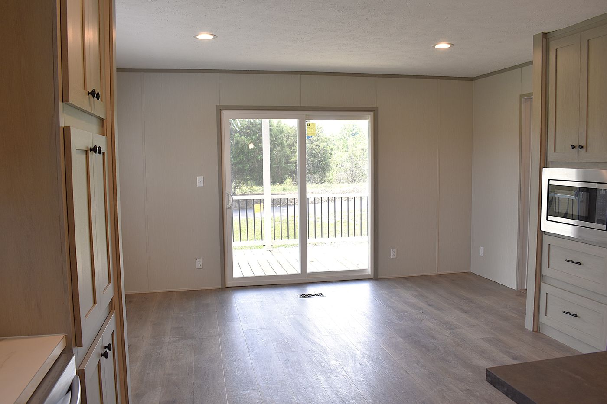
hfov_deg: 67.4
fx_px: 455
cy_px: 202
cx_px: 304
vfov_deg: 47.9
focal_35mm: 27
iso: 400
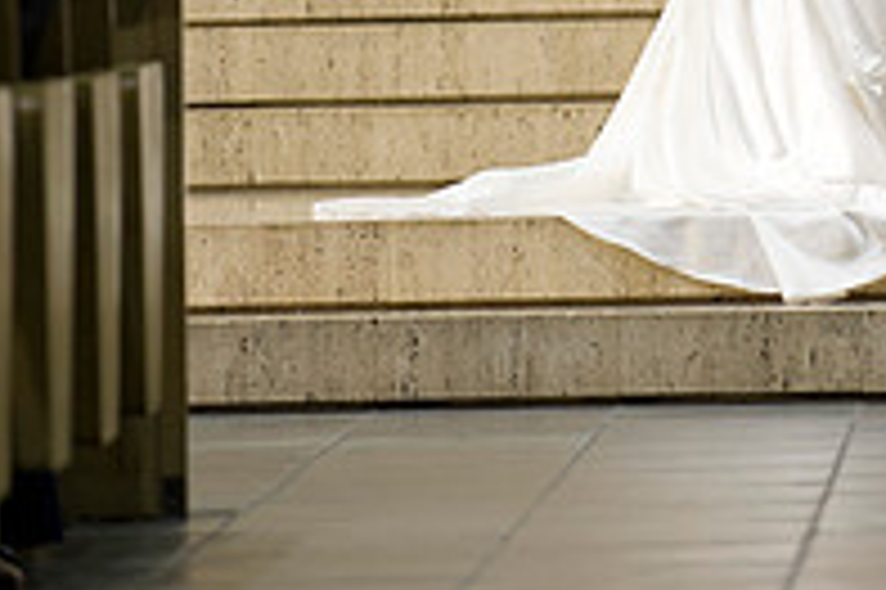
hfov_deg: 3.5
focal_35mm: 588
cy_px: -212
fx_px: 14459
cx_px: 864
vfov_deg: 2.3
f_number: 2.8
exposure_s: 1/50
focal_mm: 200
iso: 1250
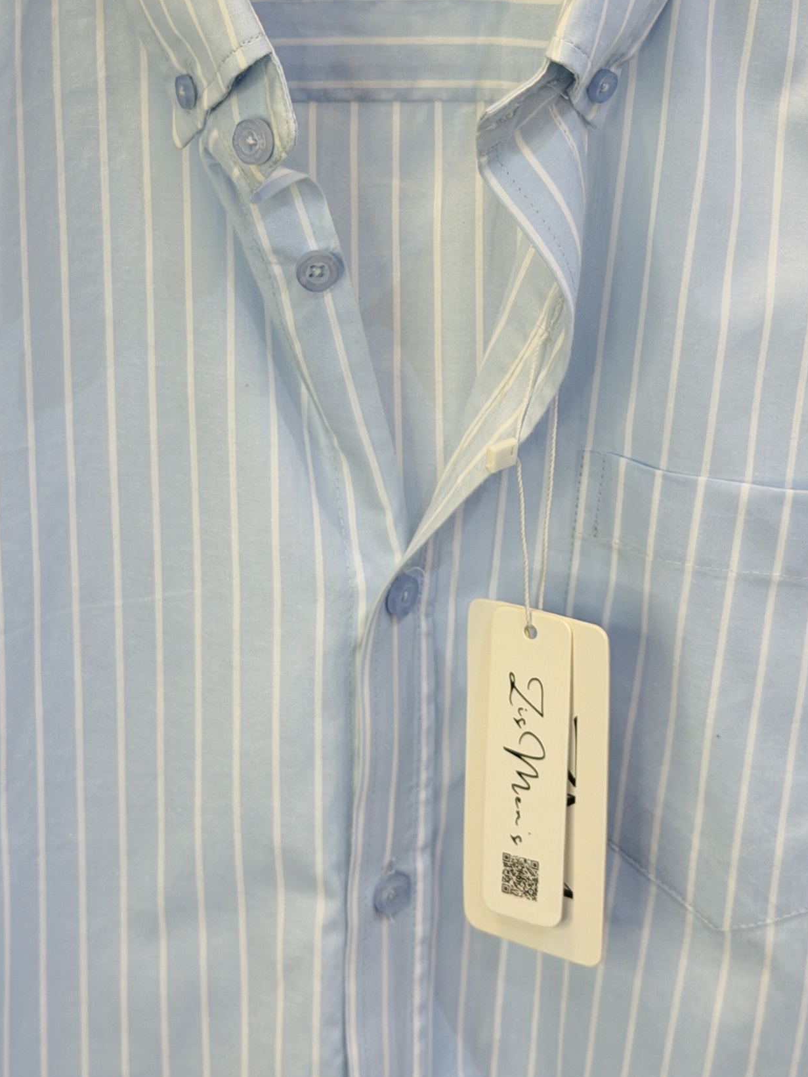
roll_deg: -0.4
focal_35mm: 78
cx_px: 391
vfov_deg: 24.9
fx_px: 2427
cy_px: 354
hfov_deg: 18.9
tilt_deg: -11.5
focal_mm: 6.76
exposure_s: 1/50
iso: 50
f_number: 1.78
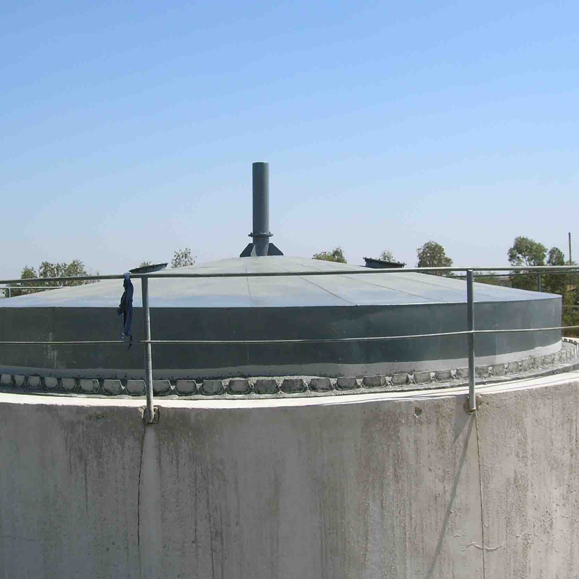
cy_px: 288
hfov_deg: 40.8
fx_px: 776
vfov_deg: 40.9
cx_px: 247
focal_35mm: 41
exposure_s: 1/384
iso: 50
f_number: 4.9
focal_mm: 5.7
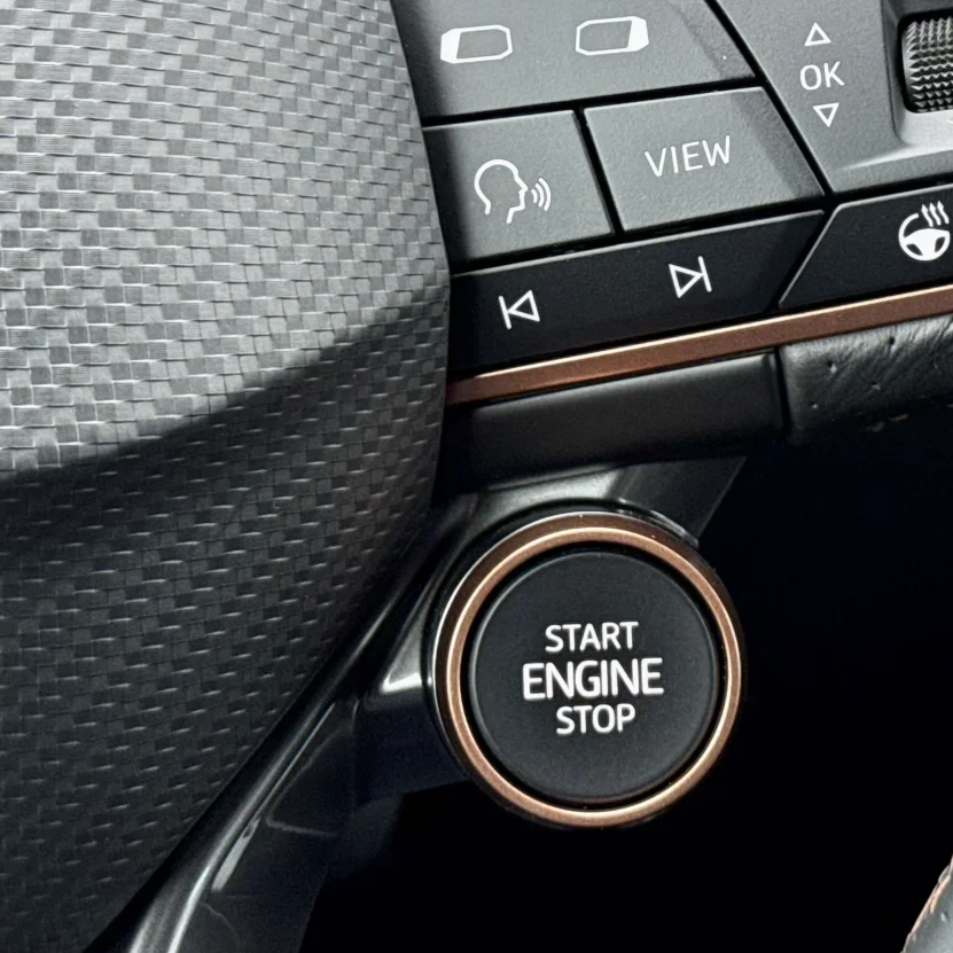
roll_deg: -0.1
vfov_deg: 17.6
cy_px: 171
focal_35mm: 98
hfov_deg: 17.7
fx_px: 3052
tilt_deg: -22.5
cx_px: 593
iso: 200
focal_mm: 6.76
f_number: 1.78
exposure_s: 1/34
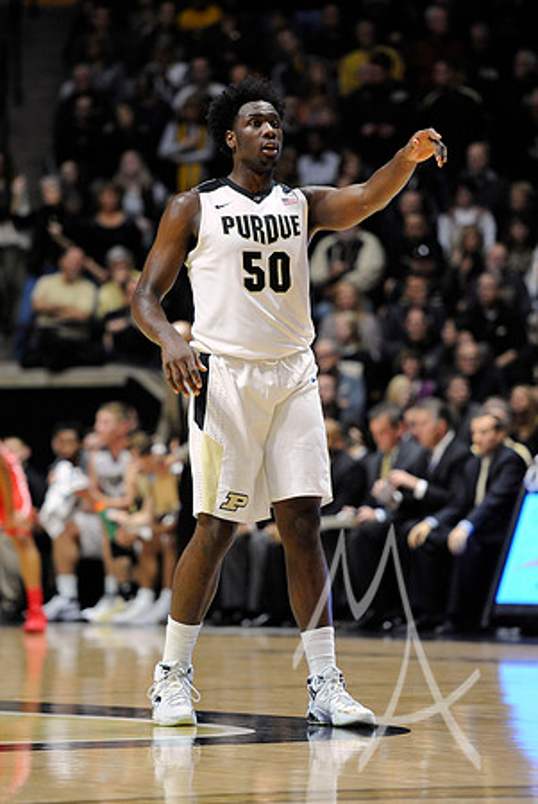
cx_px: 269
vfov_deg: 11.4
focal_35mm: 180
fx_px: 4025
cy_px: 402
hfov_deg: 7.6
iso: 3200
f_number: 3.2
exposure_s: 1/1000
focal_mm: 180
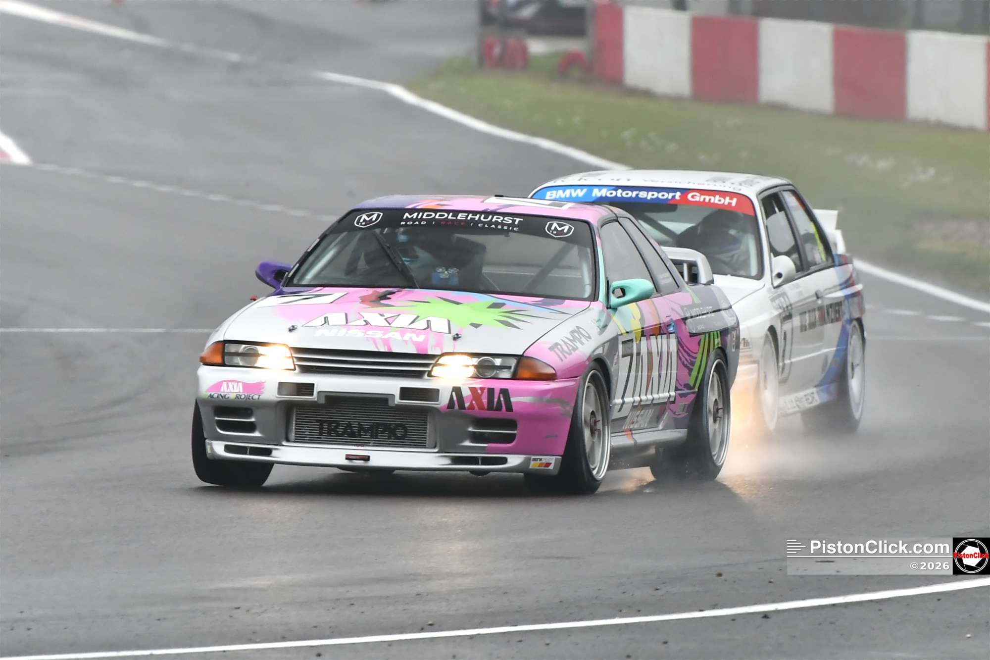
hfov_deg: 4.9
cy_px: 330
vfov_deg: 3.3
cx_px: 495
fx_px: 11548
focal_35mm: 420
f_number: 5
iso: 1400
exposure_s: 1/320
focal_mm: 280
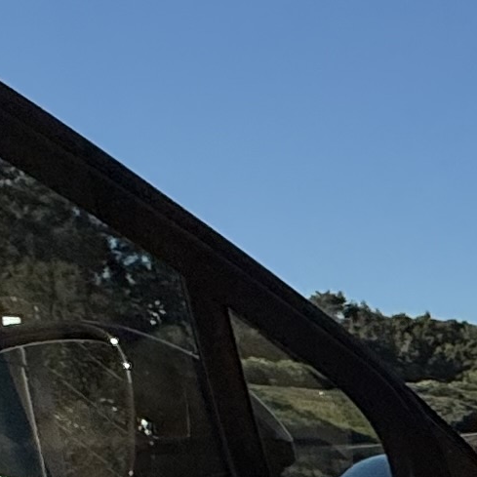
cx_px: 1477
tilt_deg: -16.1
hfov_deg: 10.7
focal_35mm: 102
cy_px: 975
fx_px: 1590
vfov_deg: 14.1
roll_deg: -0.5
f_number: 2.2
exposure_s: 1/631
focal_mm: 2.22
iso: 50
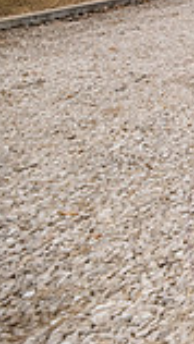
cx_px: 623
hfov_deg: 10.6
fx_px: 493
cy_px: -45
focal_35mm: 54
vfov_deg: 33.1
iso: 400
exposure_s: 1/640
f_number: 5
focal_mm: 14
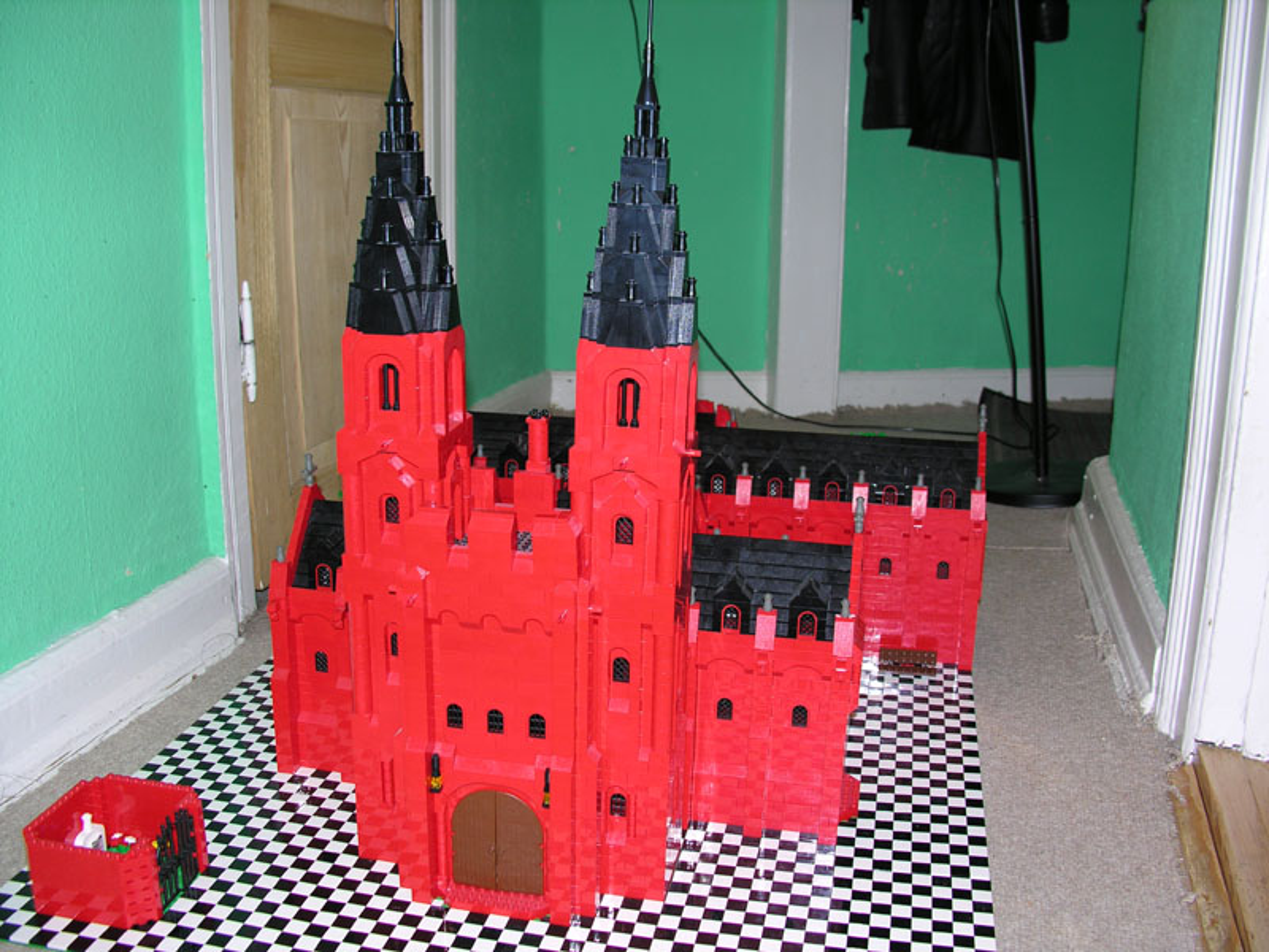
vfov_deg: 40.7
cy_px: 476
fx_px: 1283
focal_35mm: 35
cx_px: 634
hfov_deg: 52.6
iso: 50
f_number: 2.8
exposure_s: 1/60.1
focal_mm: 8.9
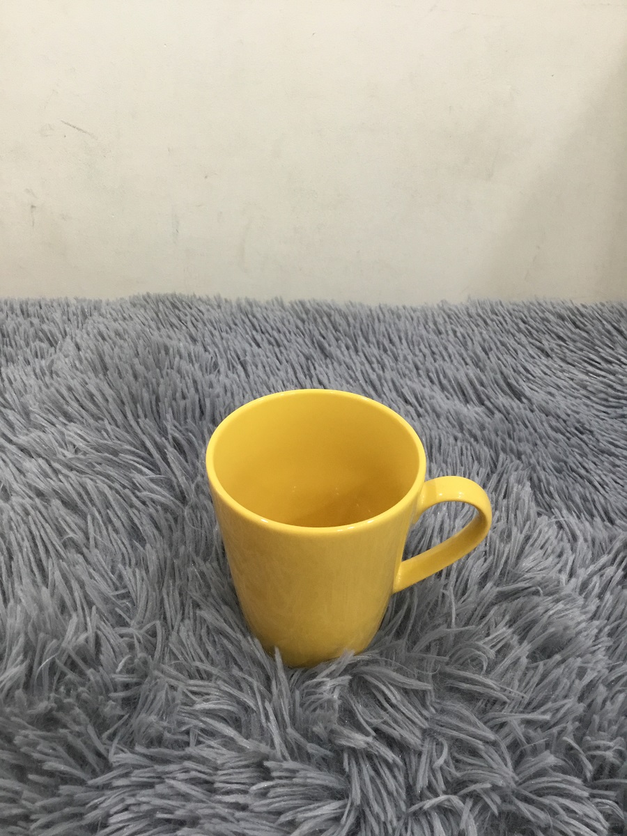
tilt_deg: -37.9
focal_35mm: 31
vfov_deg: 58.4
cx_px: 314
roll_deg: +0.4
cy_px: 418
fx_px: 749
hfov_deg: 45.4
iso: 125
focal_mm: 3.3
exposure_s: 1/33
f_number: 2.4
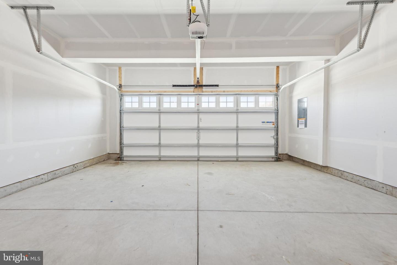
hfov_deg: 104.3
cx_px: 198
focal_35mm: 14
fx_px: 154
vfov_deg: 81.2
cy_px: 132
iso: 64
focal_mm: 14
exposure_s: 1/4
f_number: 8
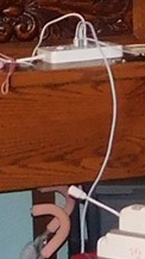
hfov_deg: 4.7
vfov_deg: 9.0
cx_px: 543
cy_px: -62
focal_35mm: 236
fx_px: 1614
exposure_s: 1/30
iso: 200
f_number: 3
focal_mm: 4
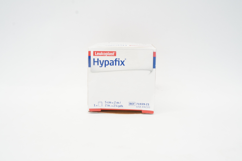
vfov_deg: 34.1
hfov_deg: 49.6
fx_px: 262
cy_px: 80
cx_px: 121
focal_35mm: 39
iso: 800
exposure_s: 1/20
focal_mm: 26
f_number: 11
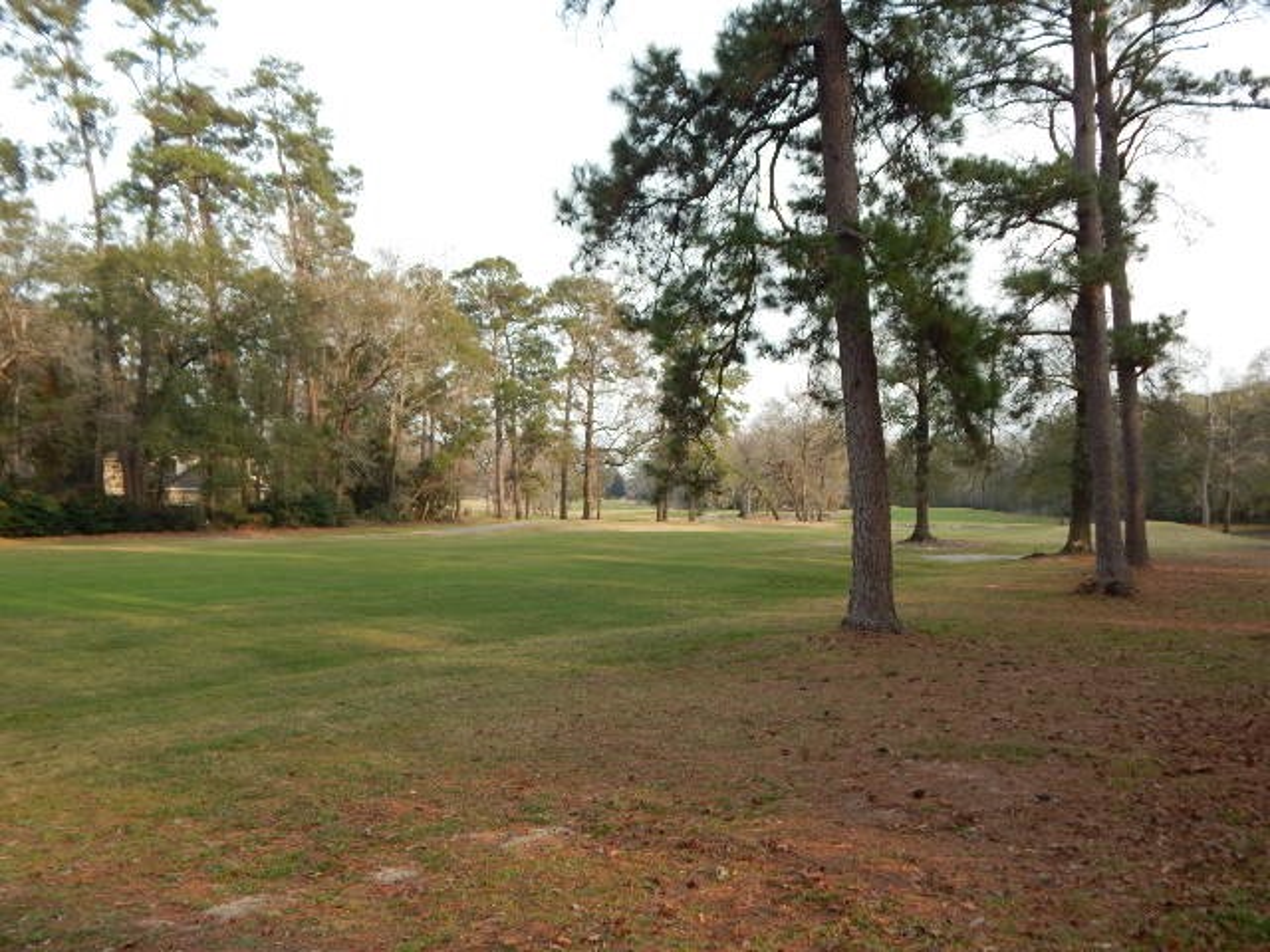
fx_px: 1137
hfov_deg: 58.4
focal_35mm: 31
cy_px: 476
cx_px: 635
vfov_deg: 45.4
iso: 125
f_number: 3.2
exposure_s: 1/250
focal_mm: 5.6
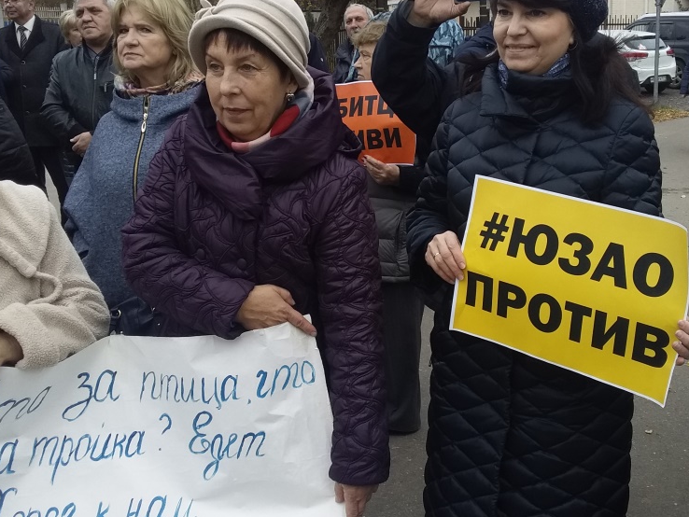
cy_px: 237
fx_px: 856
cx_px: 408
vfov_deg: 33.6
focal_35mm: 43
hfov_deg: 43.7
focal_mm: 3.3
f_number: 2.2
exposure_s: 1/372
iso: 200
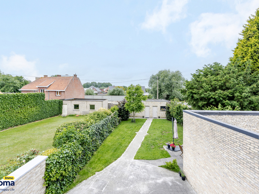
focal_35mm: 16
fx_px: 120
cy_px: 97
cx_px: 127
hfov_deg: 94.5
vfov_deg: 78.1
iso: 250
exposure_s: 1/200
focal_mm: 14
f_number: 11
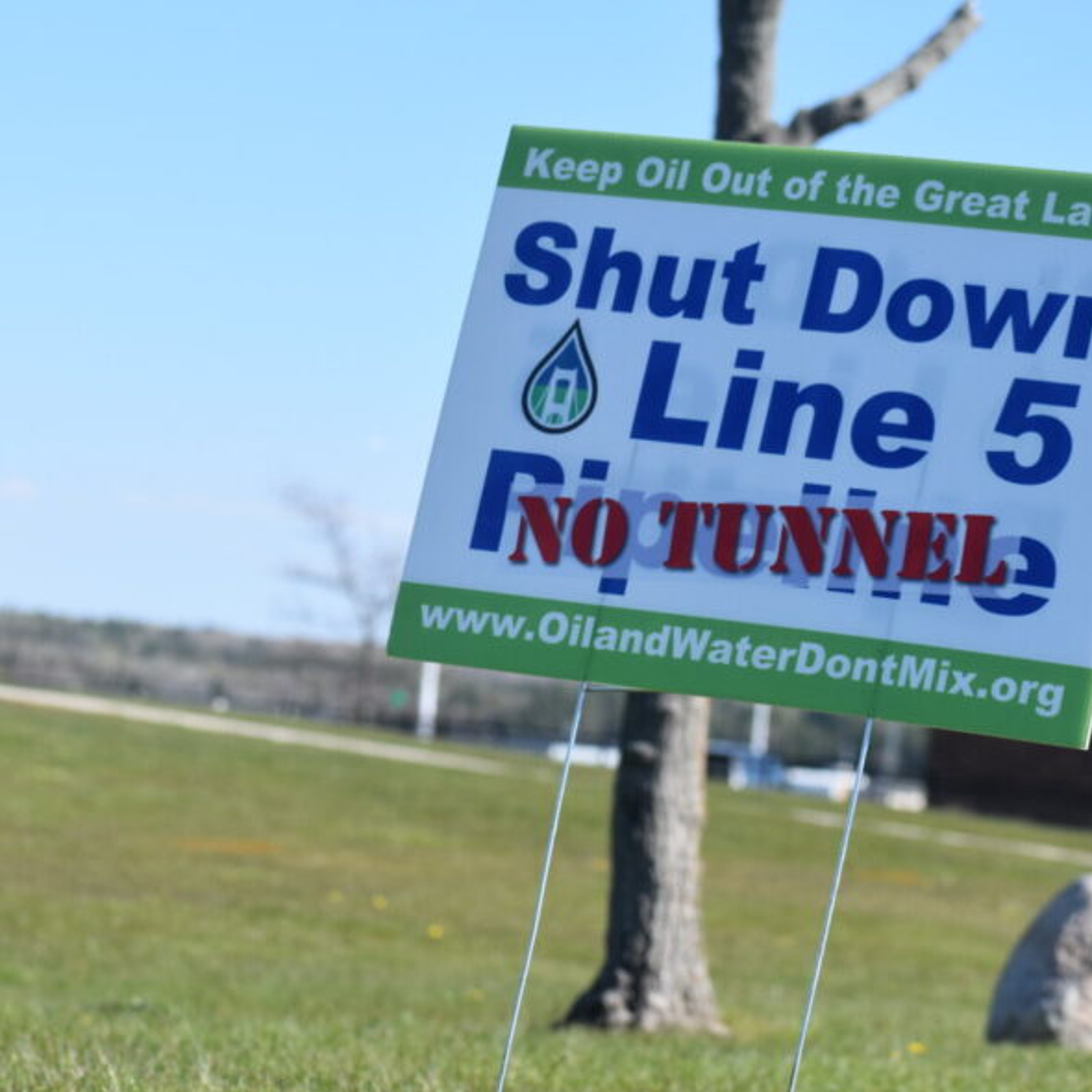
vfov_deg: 9.9
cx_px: 415
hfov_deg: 9.9
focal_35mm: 177
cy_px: 601
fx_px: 6317
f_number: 7.1
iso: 200
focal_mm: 80
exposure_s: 1/800
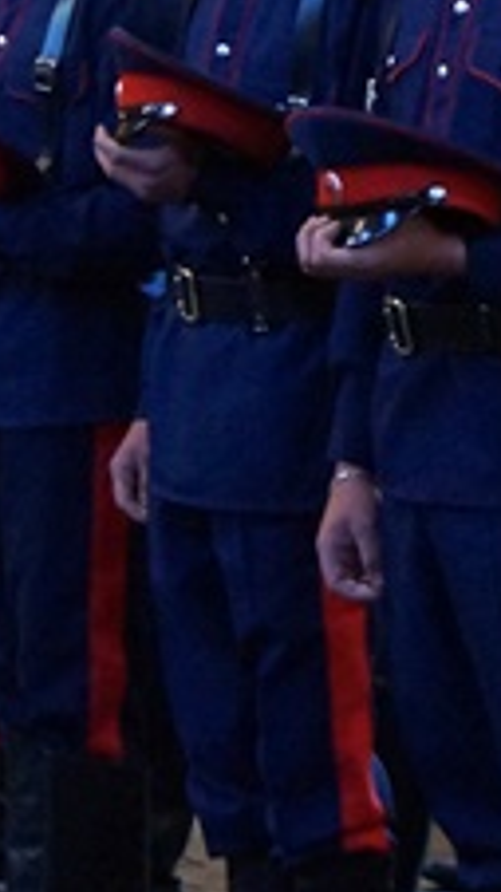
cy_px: -93
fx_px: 5578
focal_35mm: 236
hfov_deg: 4.9
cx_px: -895
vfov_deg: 9.1
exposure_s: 1/40
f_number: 4.5
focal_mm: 40
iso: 3200
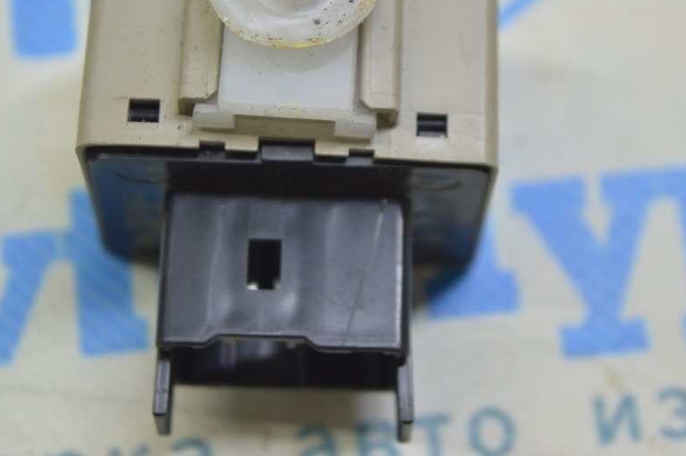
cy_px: 154
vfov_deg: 12.5
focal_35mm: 110
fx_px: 2088
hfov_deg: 18.6
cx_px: 279
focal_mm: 55
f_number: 5.6
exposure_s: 1/20
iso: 400
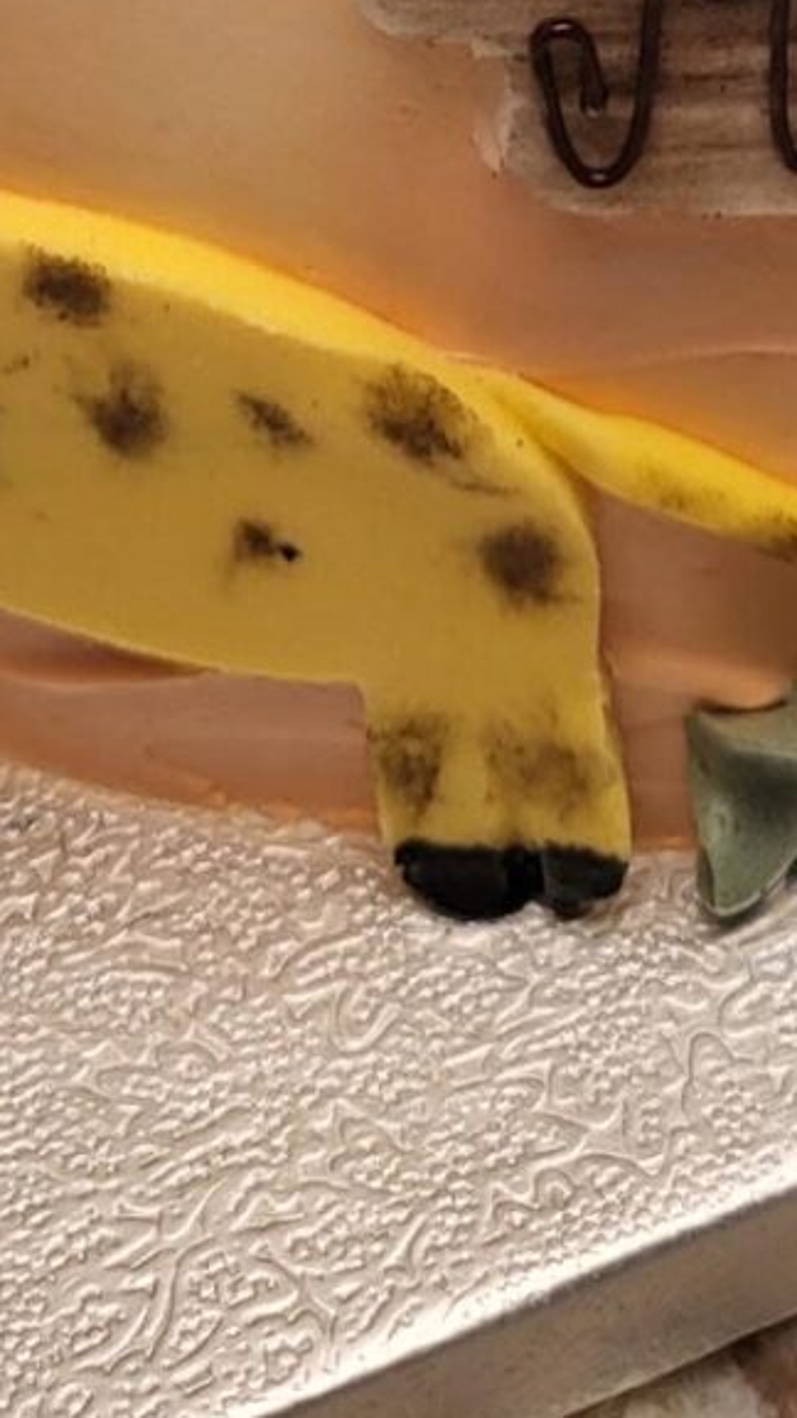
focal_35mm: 126
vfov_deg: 14.5
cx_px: 209
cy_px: -1290
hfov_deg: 9.6
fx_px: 4734
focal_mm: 5.4
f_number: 1.8
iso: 50
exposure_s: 1/70
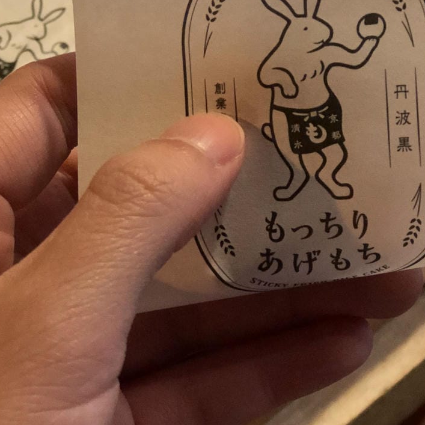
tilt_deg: -46.5
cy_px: 80
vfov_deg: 15.2
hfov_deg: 15.2
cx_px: 294
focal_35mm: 114
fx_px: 1584
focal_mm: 6.6
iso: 800
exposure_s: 1/60
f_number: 2.8
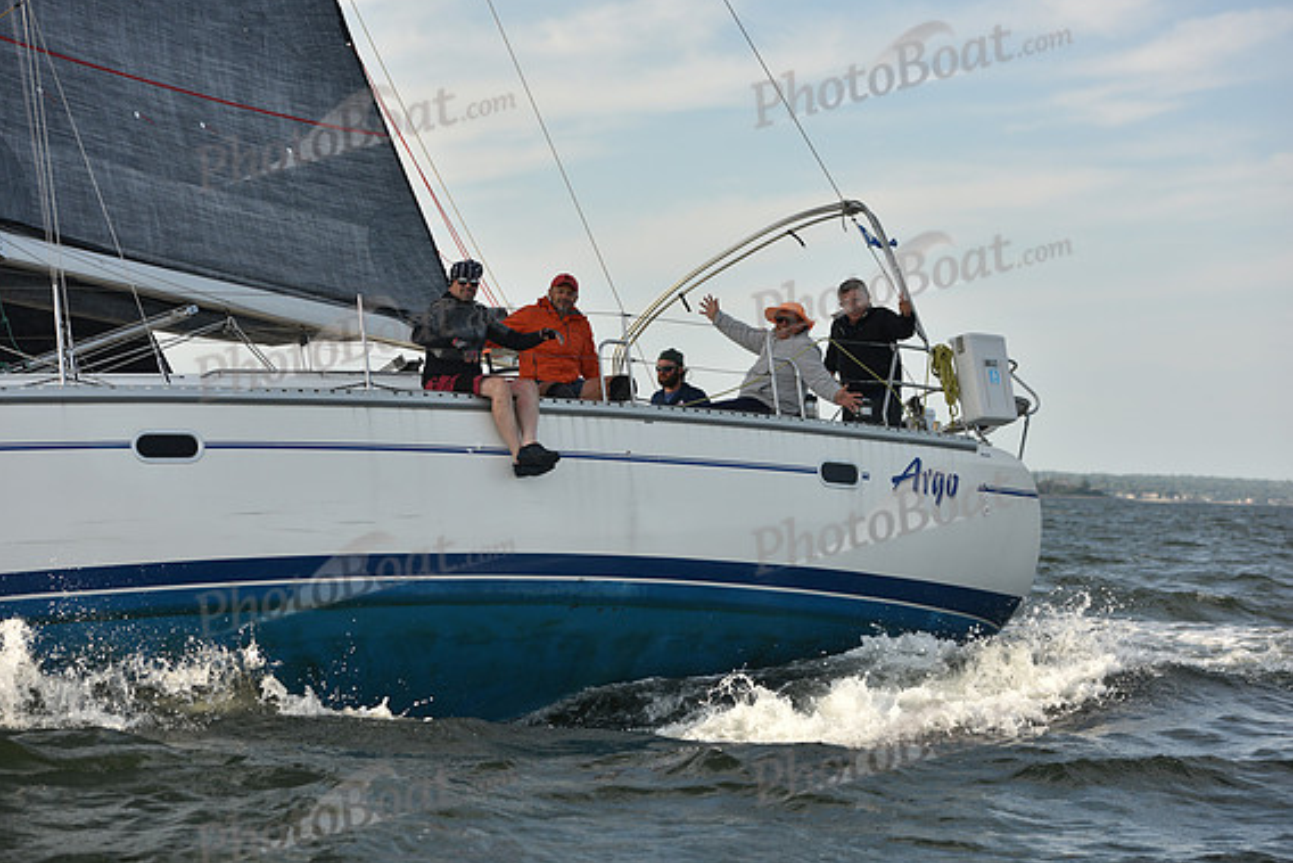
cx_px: 635
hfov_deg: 21.7
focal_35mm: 94
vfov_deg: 14.6
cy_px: 429
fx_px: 3377
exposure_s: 1/1600
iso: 250
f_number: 4.5
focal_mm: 92
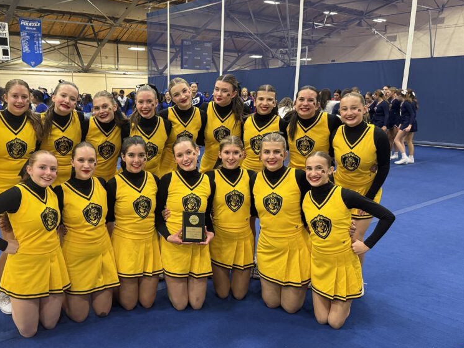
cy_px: 194
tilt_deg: -11.6
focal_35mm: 33
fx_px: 442
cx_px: 168
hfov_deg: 54.6
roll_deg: -0.1
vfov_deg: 42.9
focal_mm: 6.76
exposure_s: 1/60
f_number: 1.78
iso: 320
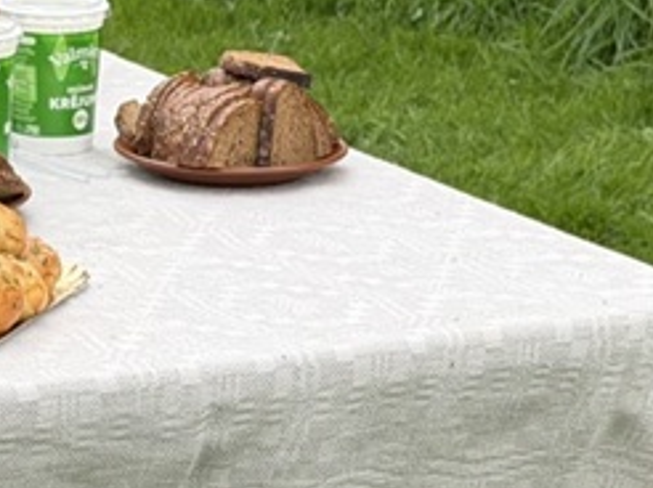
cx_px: 273
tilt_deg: -19.1
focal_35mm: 200
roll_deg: -0.4
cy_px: 485
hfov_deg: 9.9
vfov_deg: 7.4
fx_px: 3769
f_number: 1.78
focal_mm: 6.76
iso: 64
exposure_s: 1/1513
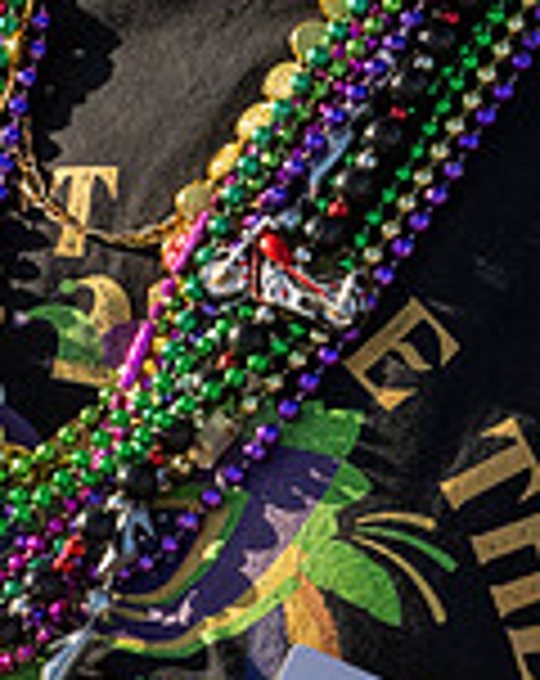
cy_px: -19
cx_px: 226
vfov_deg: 6.4
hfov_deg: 5.1
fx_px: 6078
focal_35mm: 303
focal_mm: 60
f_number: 10
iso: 1800
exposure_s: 1/1250
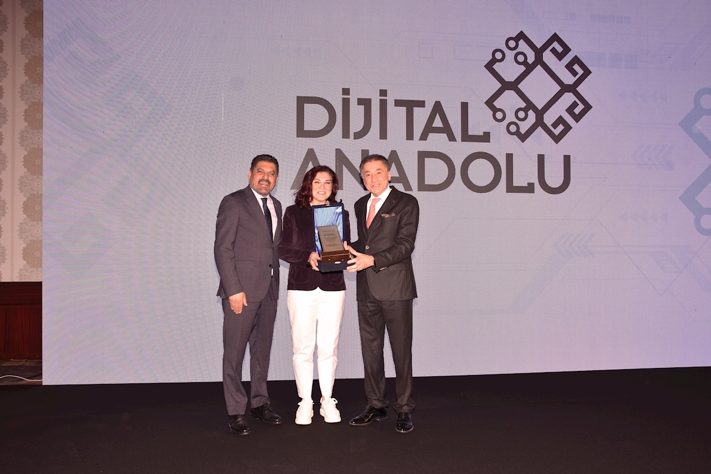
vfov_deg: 43.6
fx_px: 592
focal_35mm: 30
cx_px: 356
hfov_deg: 61.9
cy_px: 237
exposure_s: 1/125
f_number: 5.6
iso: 200
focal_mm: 20
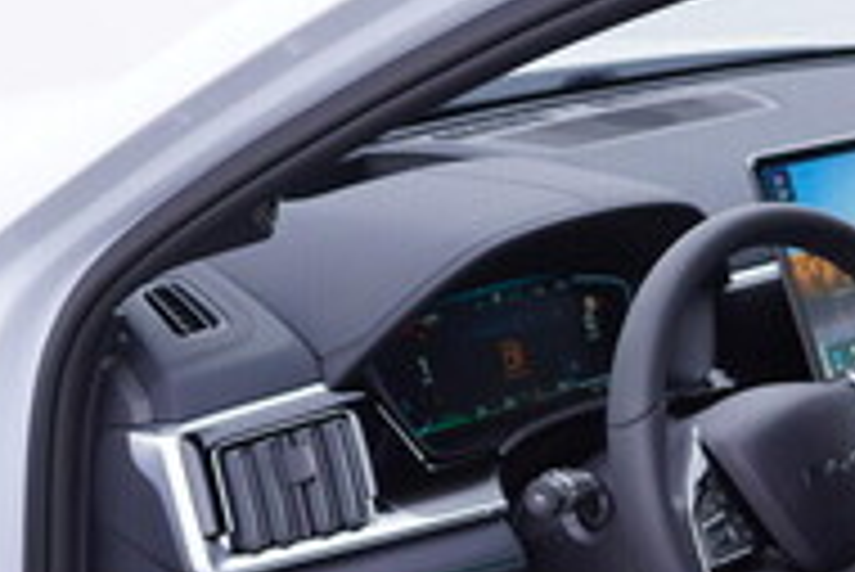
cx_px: 702
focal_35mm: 104
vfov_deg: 12.9
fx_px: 2472
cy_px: 637
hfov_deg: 19.4
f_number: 3.2
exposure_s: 1/50
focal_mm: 24
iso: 125
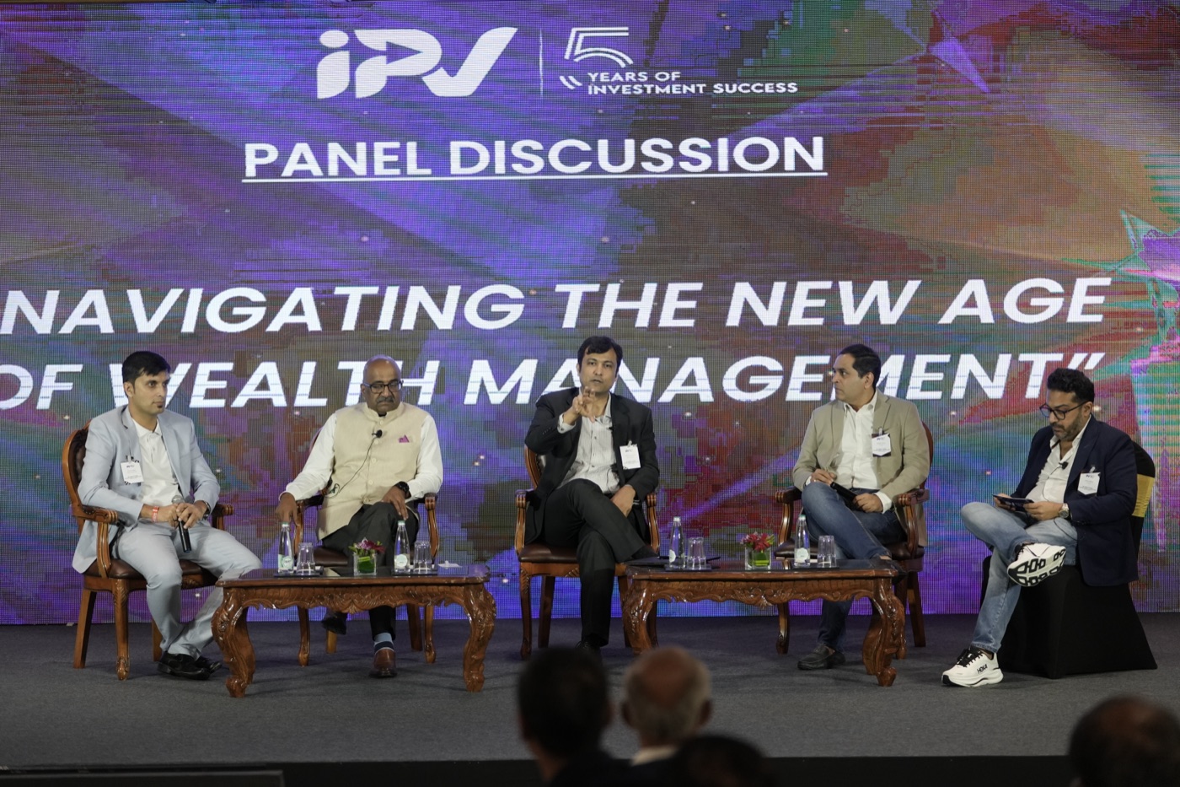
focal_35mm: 110
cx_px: 590
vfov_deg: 12.4
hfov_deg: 18.6
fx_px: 3605
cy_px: 394
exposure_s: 1/320
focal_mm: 110
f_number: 2.8
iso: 2000
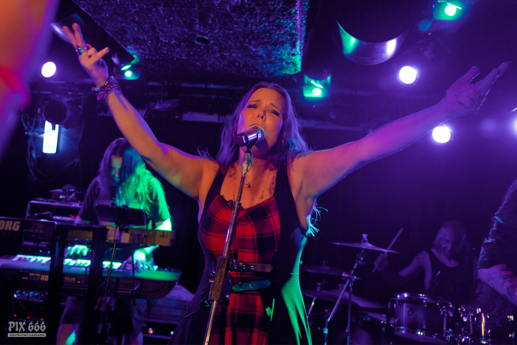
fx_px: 402
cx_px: 258
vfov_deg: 46.4
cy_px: 172
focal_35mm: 28
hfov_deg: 65.5
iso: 4000
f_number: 3.2
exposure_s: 1/200
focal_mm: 28
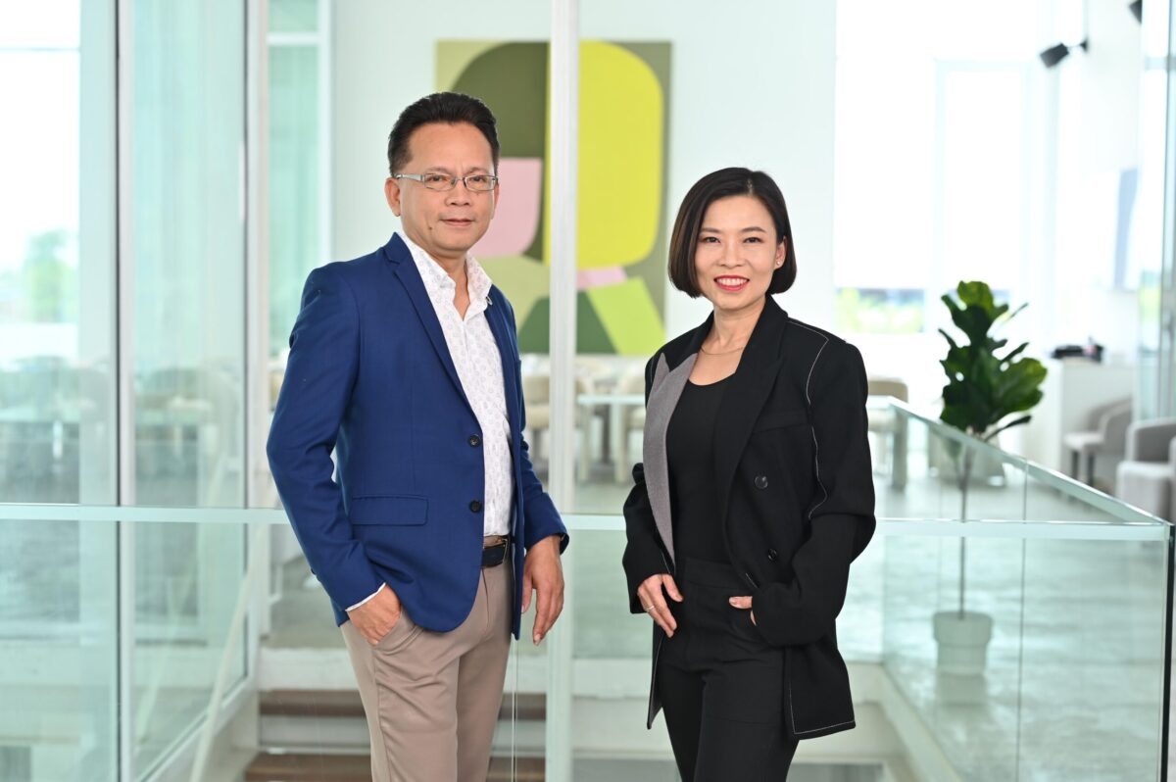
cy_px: 391
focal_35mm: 50
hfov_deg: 39.6
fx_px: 1632
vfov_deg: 26.9
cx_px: 588
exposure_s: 1/250
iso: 160
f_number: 2.5
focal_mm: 50
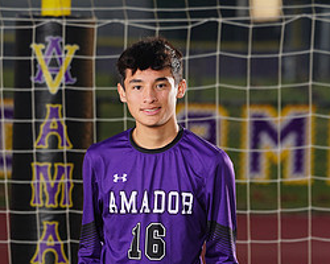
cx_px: 102
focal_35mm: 519
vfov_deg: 3.0
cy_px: 339
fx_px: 5069
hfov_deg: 3.7
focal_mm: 238
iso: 200
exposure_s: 1/200
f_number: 7.1
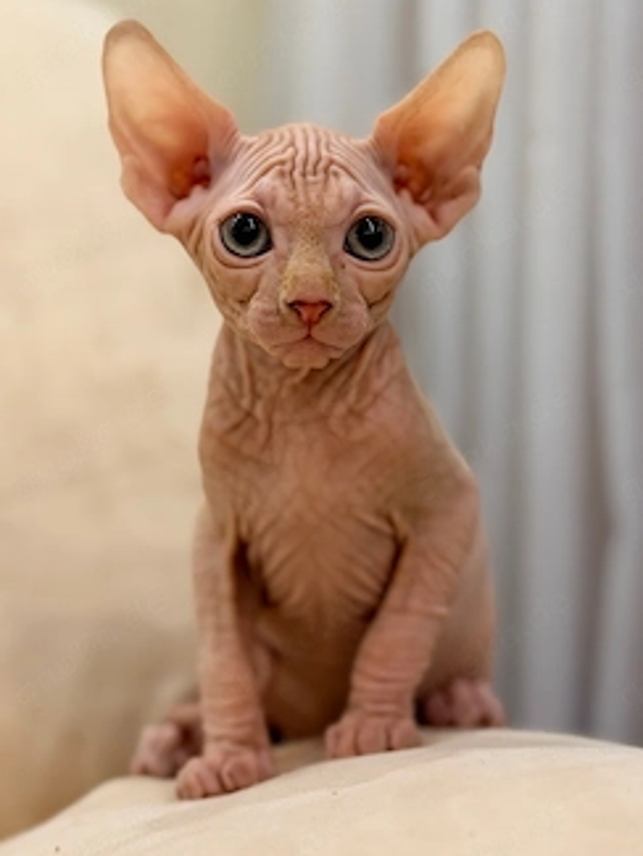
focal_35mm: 59
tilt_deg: -5.3
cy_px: 471
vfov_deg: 32.7
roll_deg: -0.6
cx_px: 348
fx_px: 1460
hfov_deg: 24.8
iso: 100
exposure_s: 1/50
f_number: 1.78
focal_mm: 6.76
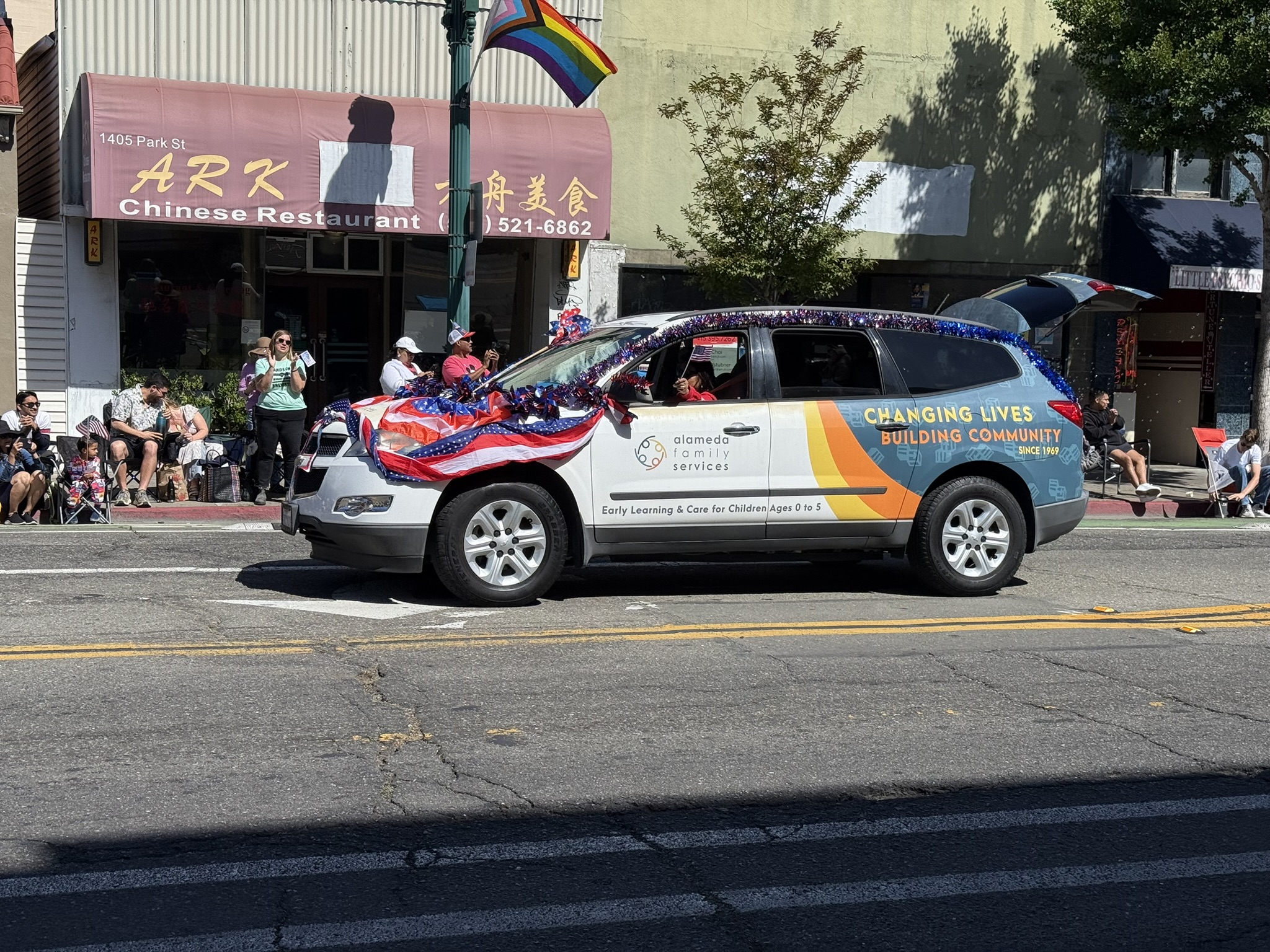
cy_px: 476
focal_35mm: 48
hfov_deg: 39.7
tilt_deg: -4.7
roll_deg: -1.1
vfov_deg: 30.3
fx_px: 1761
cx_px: 635
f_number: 1.78
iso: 64
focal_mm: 6.76
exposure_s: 1/7874
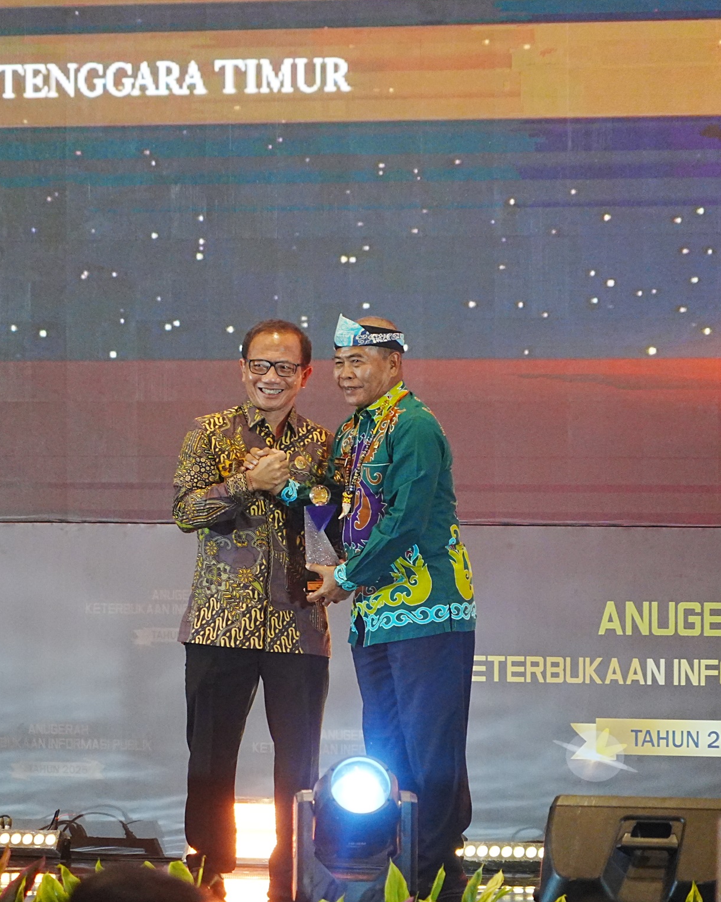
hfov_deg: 4.6
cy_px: 450
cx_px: 278
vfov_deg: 5.7
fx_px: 9041
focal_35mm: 339
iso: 6400
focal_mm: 240
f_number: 6.3
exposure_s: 1/125
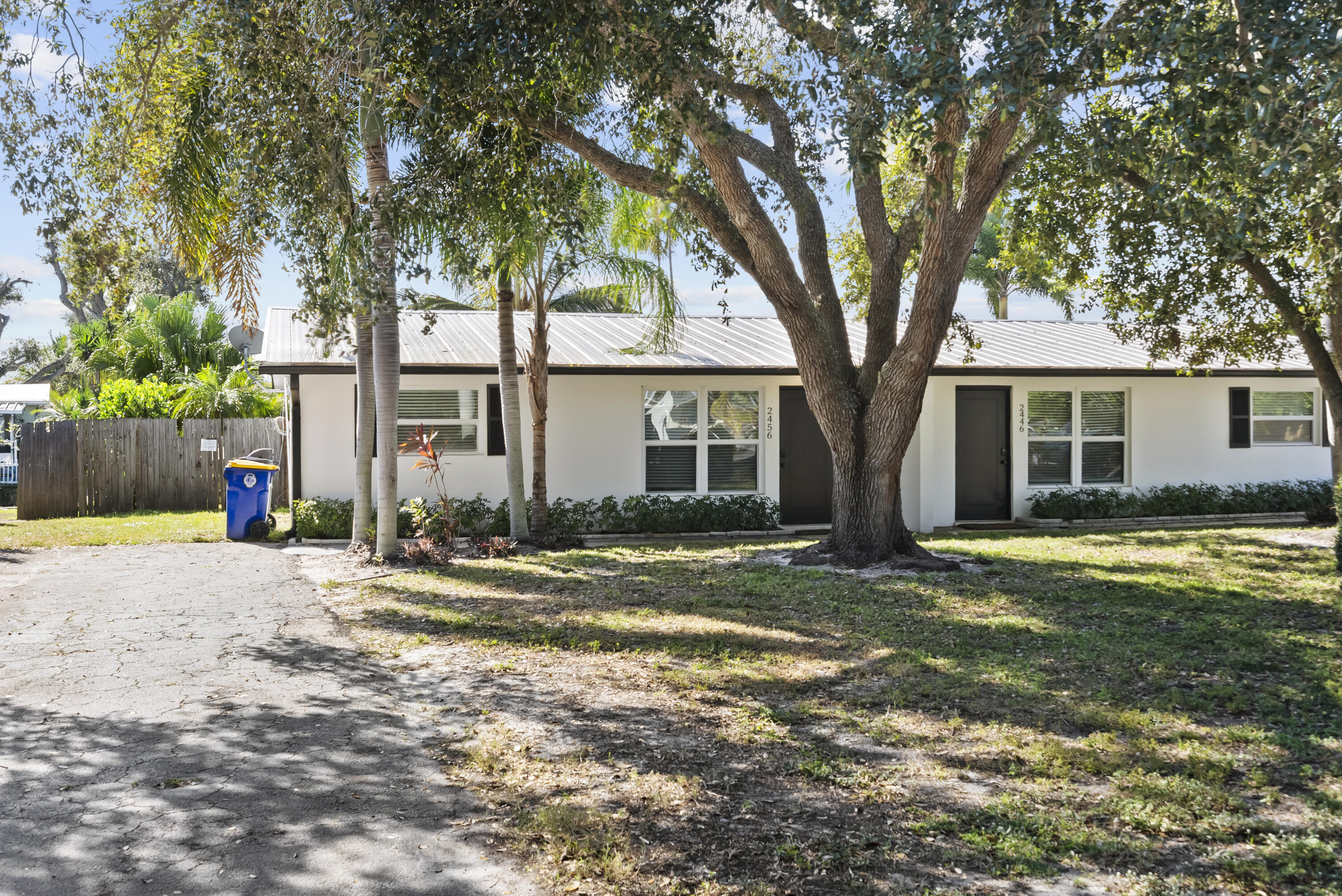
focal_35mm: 35
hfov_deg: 54.4
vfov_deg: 37.9
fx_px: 1305
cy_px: 448
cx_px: 671
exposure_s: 1/160
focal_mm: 35
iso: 1600
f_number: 10
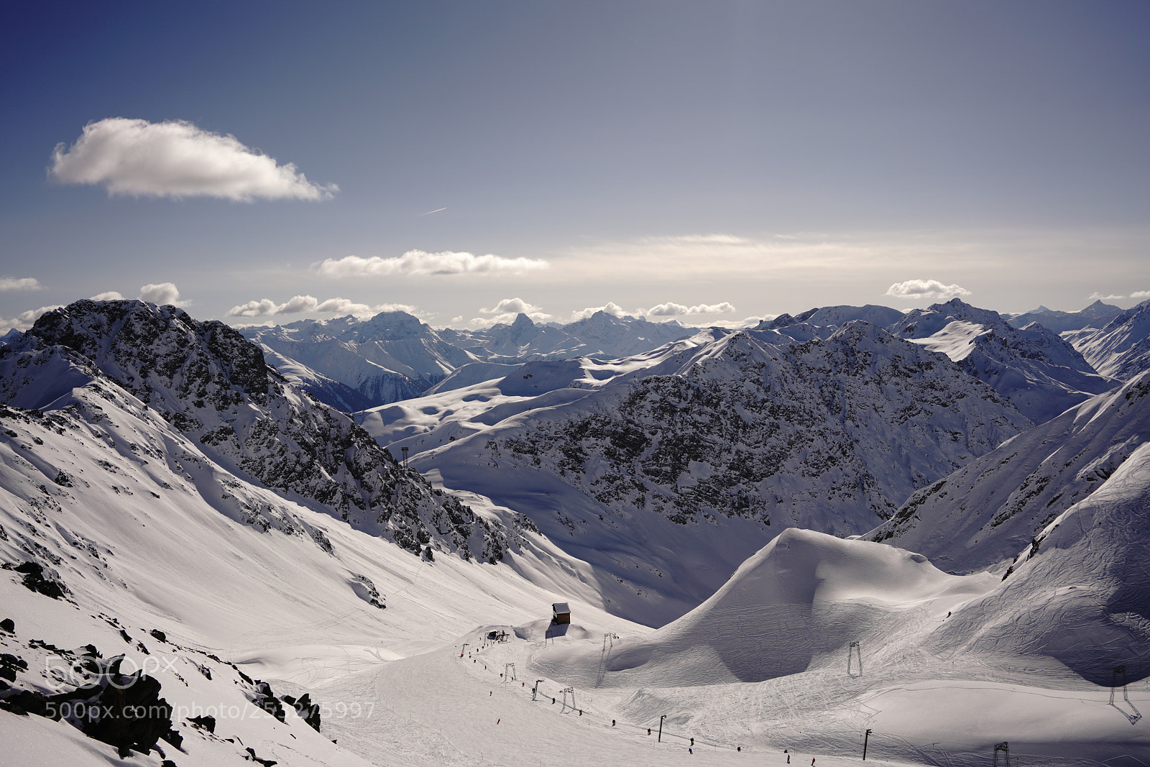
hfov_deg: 54.4
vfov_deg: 37.9
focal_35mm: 35
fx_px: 1118
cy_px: 384
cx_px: 575
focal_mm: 35
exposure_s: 1/3200
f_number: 5.6
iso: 125
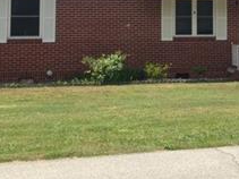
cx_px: 263
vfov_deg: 14.5
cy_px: -10
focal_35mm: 100
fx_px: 690
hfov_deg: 18.9
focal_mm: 4.12
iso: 50
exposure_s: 1/1153
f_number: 2.4
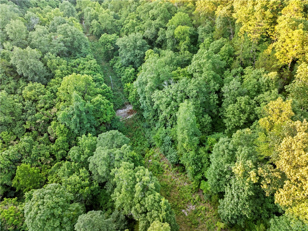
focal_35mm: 24
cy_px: 116
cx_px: 154
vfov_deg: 56.7
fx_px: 213
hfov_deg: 71.6
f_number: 2.8
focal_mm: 12.29
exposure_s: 1/50
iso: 100
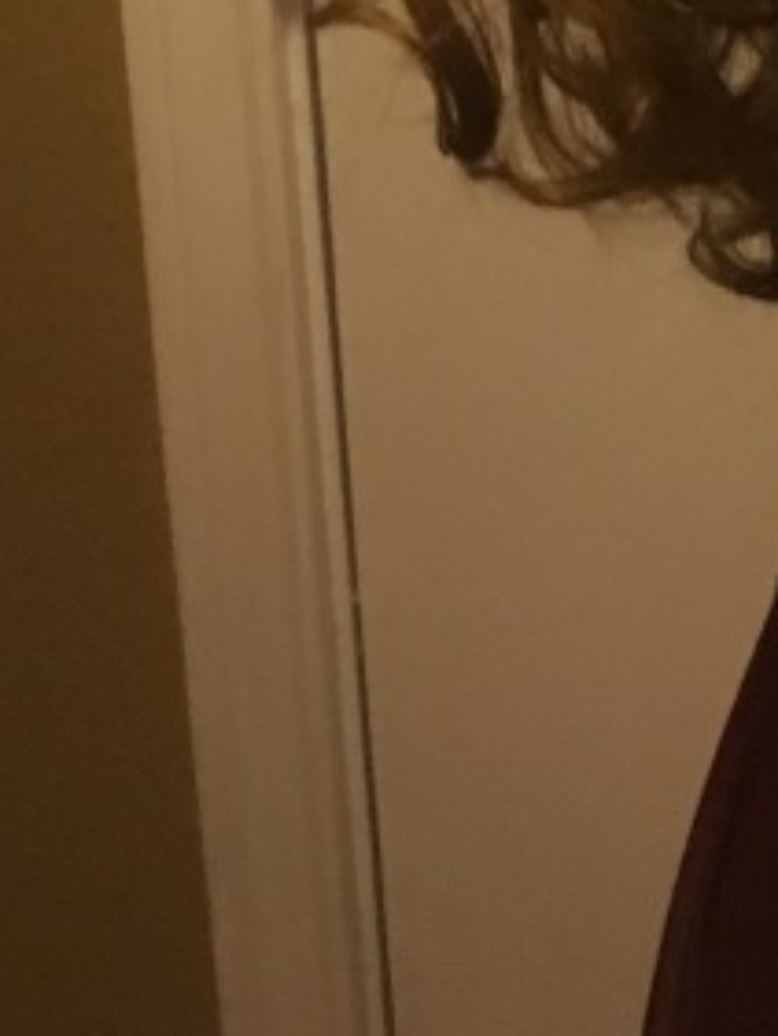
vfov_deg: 15.4
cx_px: 1232
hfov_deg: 12.7
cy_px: -830
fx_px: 3294
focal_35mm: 110
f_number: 2.2
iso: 200
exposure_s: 1/24
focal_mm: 4.15
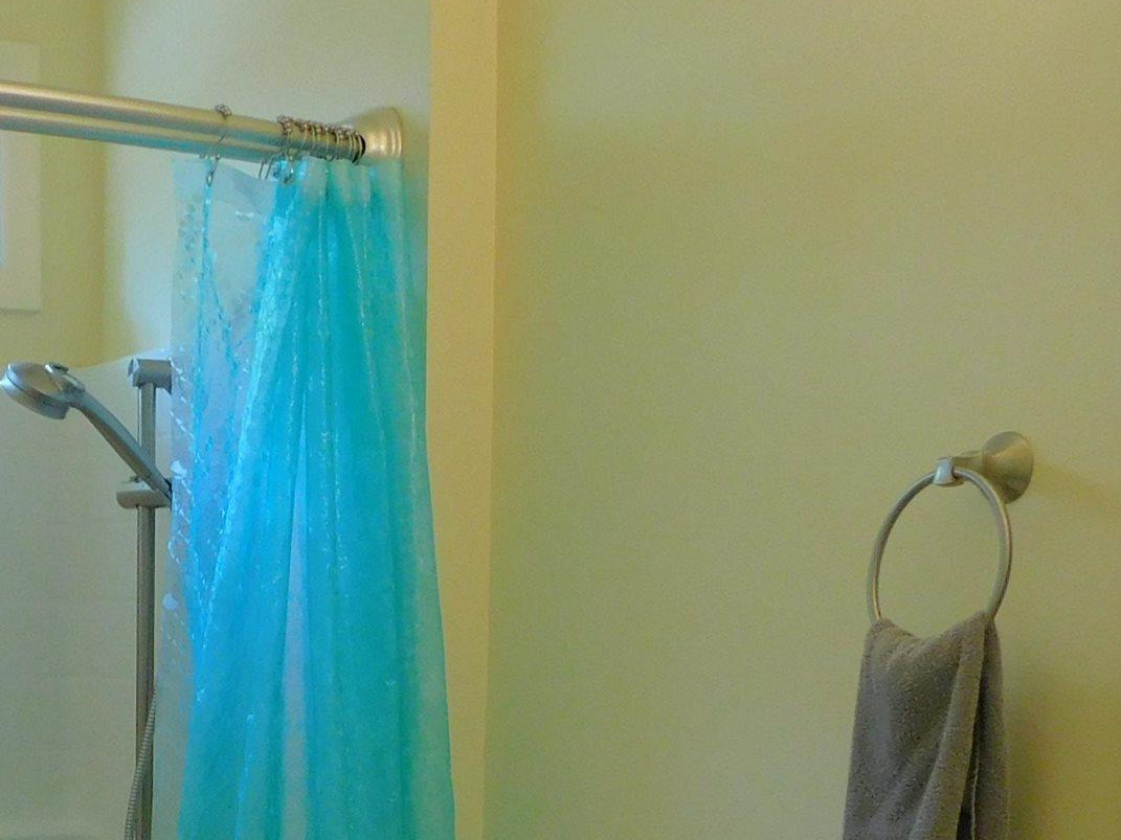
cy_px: 941
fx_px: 2137
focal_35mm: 66
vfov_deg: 21.1
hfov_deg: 28.2
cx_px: 92
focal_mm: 4
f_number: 3
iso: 200
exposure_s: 1/30
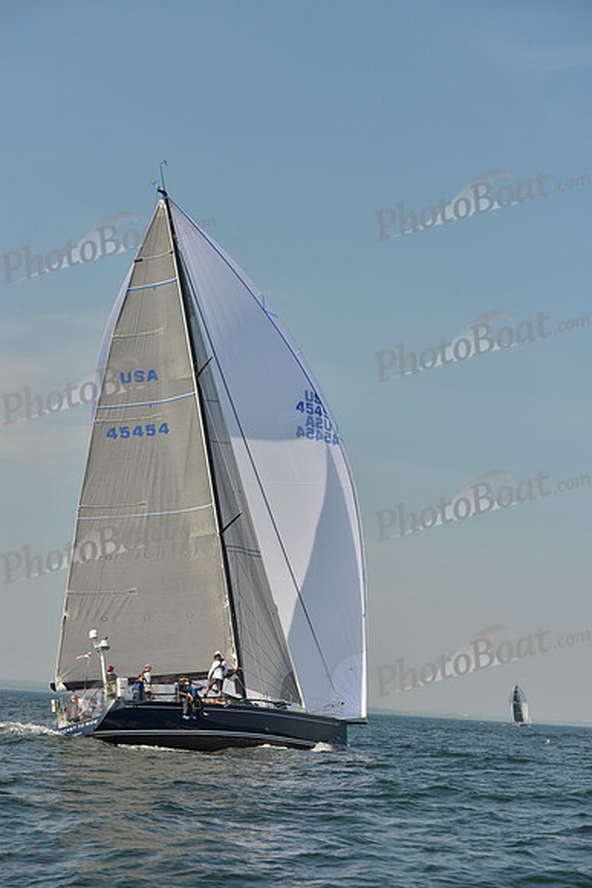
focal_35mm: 70
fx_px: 1726
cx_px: 296
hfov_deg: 19.5
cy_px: 444
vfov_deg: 28.8
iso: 200
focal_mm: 70
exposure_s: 1/1600
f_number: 6.3
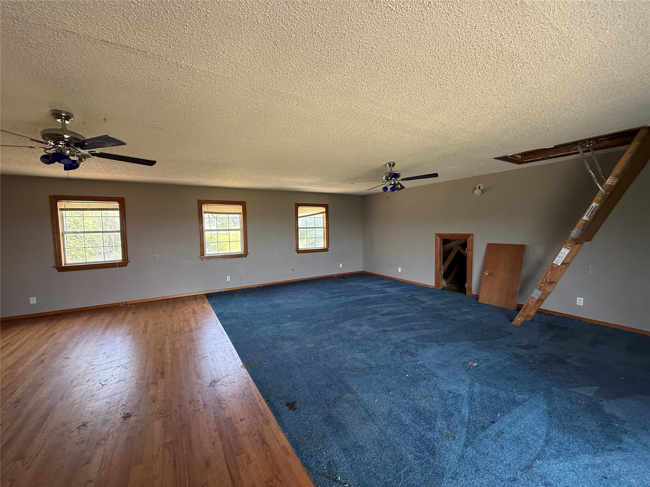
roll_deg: +0.1
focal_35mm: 14
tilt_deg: -4.1
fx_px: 263
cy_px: 244
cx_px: 325
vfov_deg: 85.7
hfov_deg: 102.1
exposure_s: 1/99
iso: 250
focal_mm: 2.22
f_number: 2.2
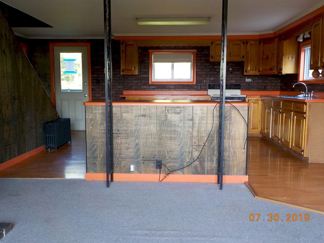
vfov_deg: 46.8
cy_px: 122
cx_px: 162
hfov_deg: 60.0
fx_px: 281
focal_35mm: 30
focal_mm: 4.1
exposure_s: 1/30
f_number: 3.3
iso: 180
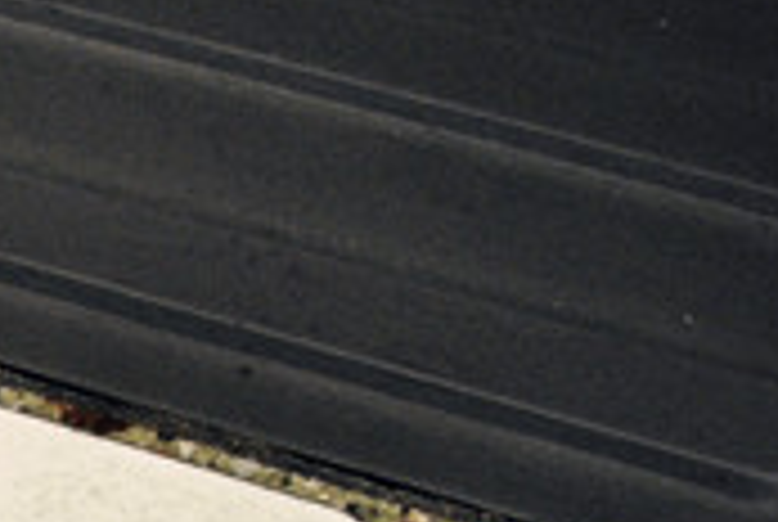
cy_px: 817
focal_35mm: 125
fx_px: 2706
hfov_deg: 13.3
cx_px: -922
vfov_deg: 10.6
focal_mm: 18
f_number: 3.5
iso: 320
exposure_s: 1/30
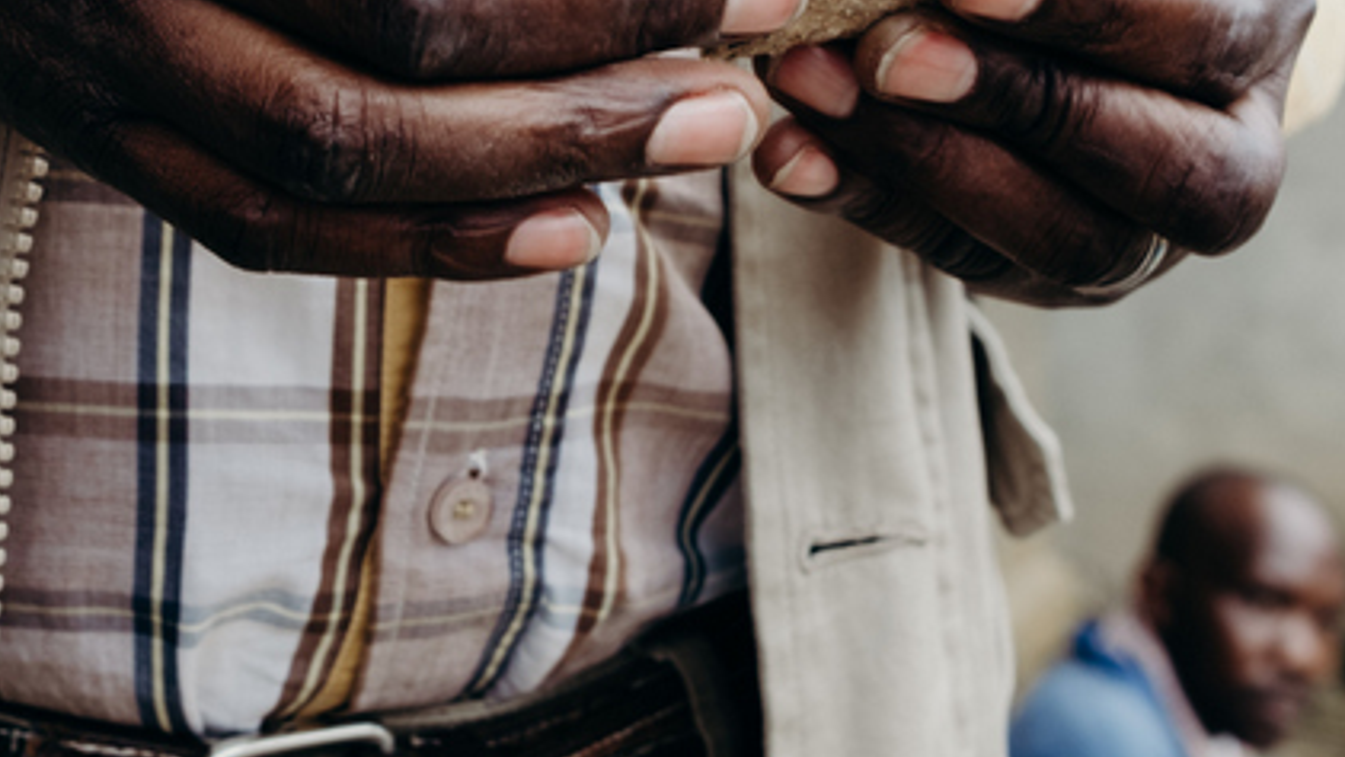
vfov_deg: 13.6
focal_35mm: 87
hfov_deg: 24.4
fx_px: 3103
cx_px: 620
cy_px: -85
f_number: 5
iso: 200
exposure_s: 1/160
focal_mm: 23
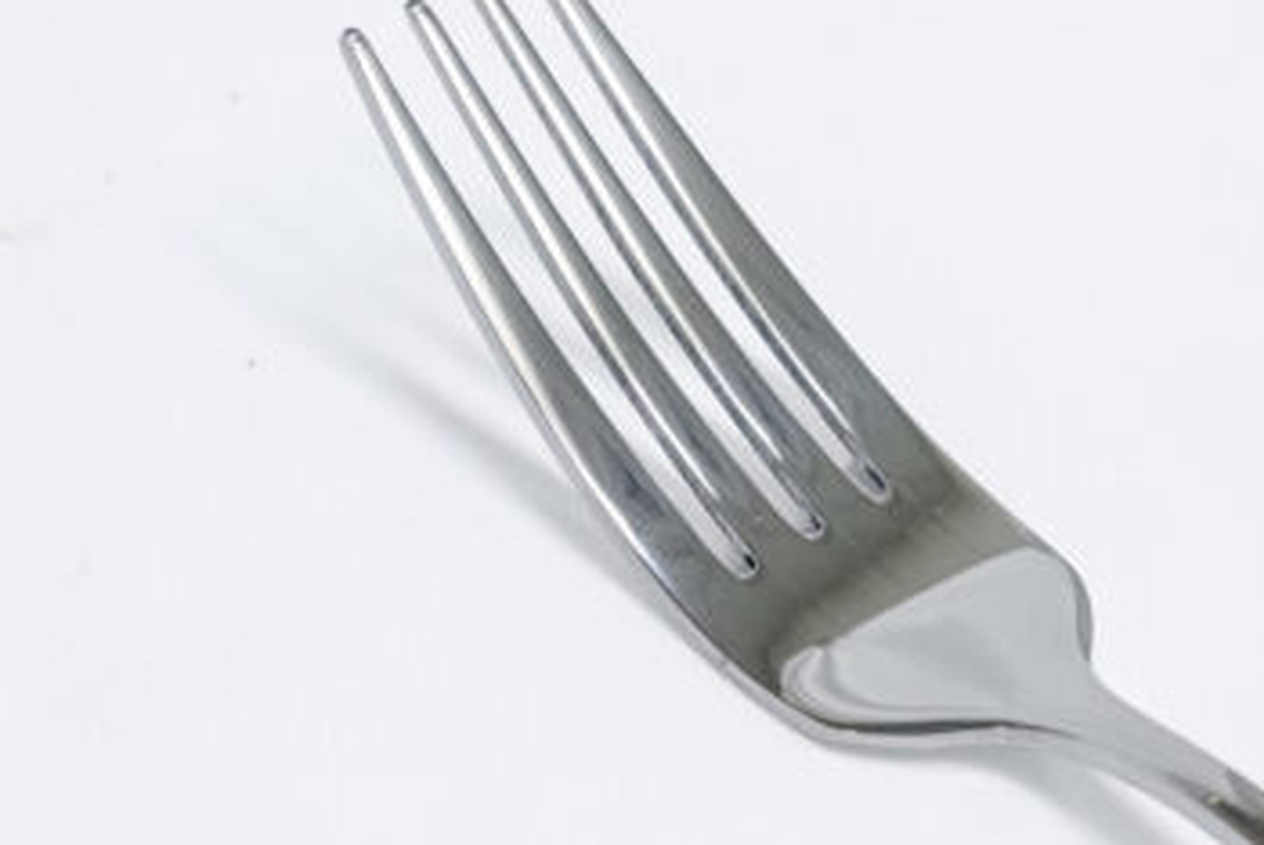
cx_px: 849
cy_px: 264
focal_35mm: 140
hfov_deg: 14.6
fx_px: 4919
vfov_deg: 9.8
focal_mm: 70
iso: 6400
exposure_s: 1/250
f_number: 10
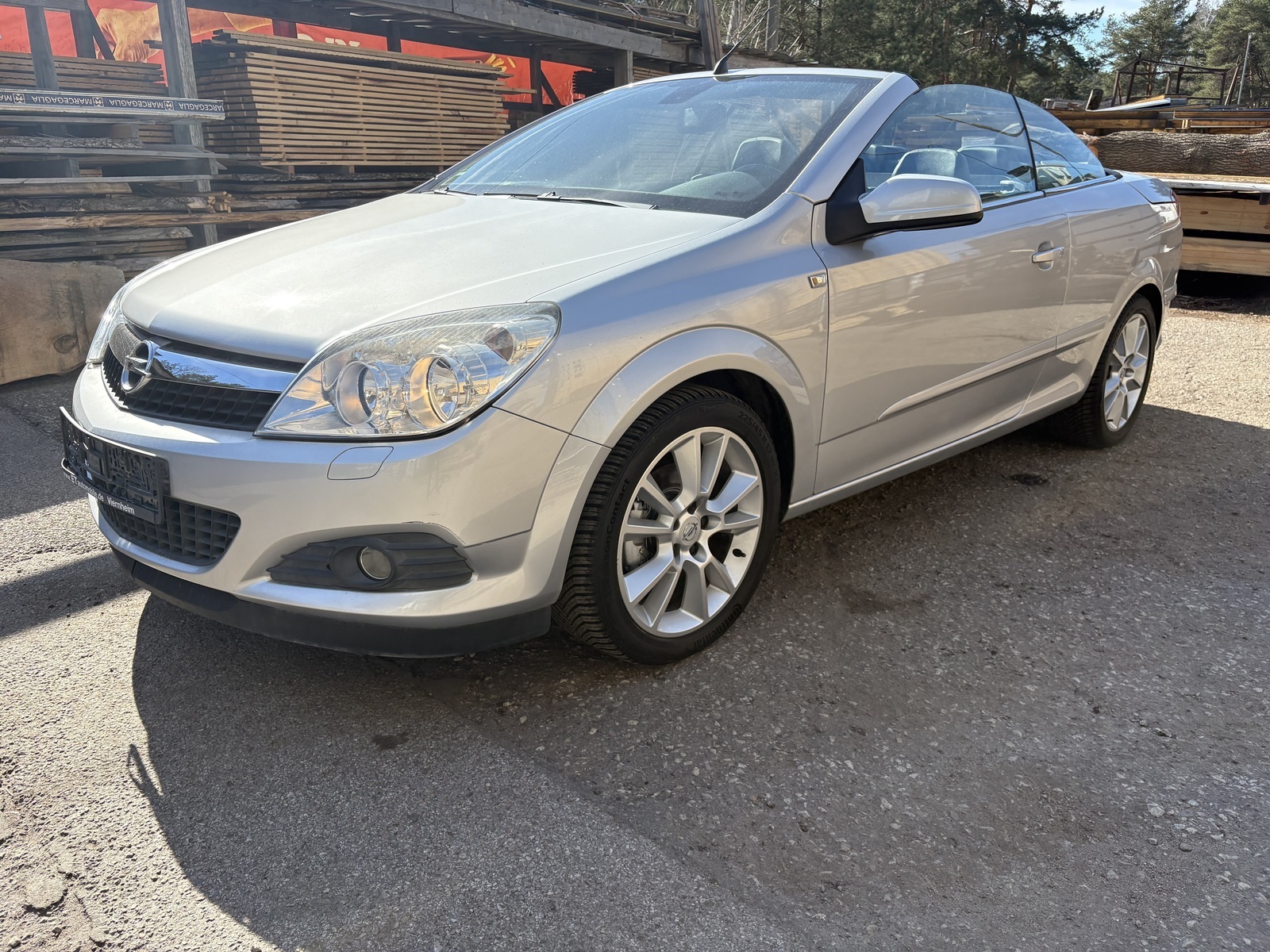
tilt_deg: -17.7
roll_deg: +0.3
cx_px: 635
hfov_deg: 67.3
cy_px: 476
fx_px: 954
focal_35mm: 26
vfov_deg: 53.1
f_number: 1.6
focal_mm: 5.96
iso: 64
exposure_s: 1/2075
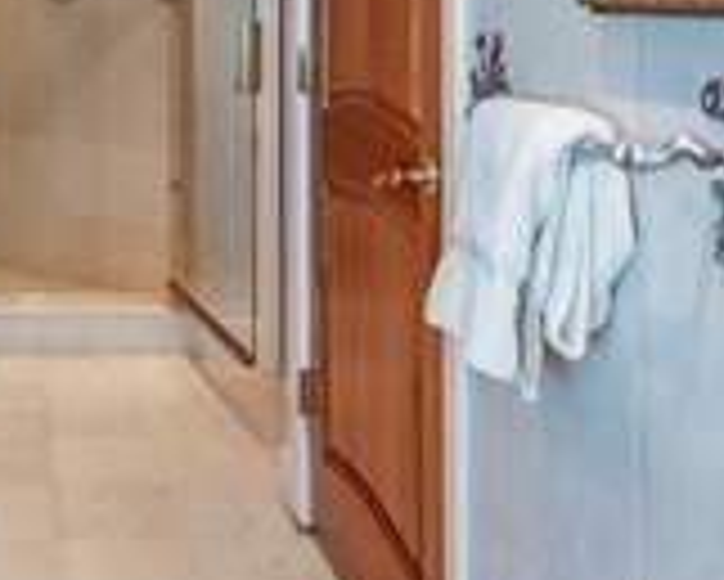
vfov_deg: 27.0
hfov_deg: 32.6
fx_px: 1136
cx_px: 9
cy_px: 0
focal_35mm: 53
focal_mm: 19
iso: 100
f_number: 9
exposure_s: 1/4
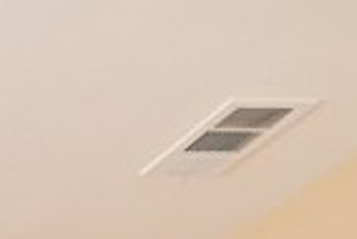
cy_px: 718
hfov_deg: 13.6
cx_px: -440
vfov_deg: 9.2
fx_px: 1177
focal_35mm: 119
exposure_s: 1/60
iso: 800
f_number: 7.1
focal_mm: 11
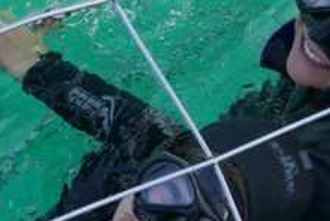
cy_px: 143
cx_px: 290
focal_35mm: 122
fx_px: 1120
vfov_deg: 11.3
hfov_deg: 16.6
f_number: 3.2
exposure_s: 1/500
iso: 125
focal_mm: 16.24
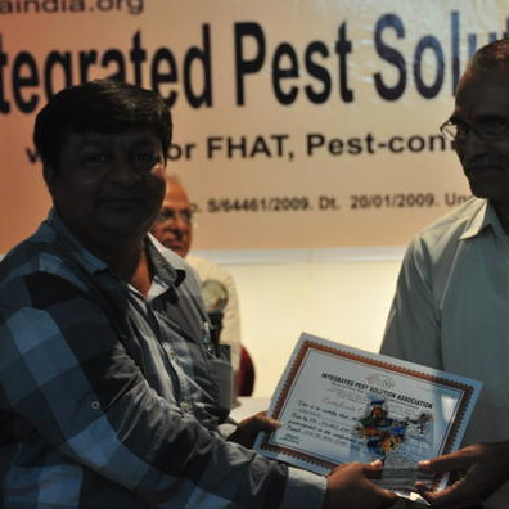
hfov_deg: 16.1
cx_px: 306
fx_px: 1797
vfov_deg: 16.1
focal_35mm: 108
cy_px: 255
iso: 800
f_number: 5
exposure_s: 1/60
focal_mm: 56
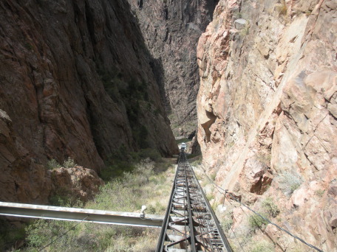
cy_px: 126
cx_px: 168
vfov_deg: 39.7
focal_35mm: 36
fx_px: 350
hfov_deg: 51.4
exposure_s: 1/413
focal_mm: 6.3
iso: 64
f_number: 3.5
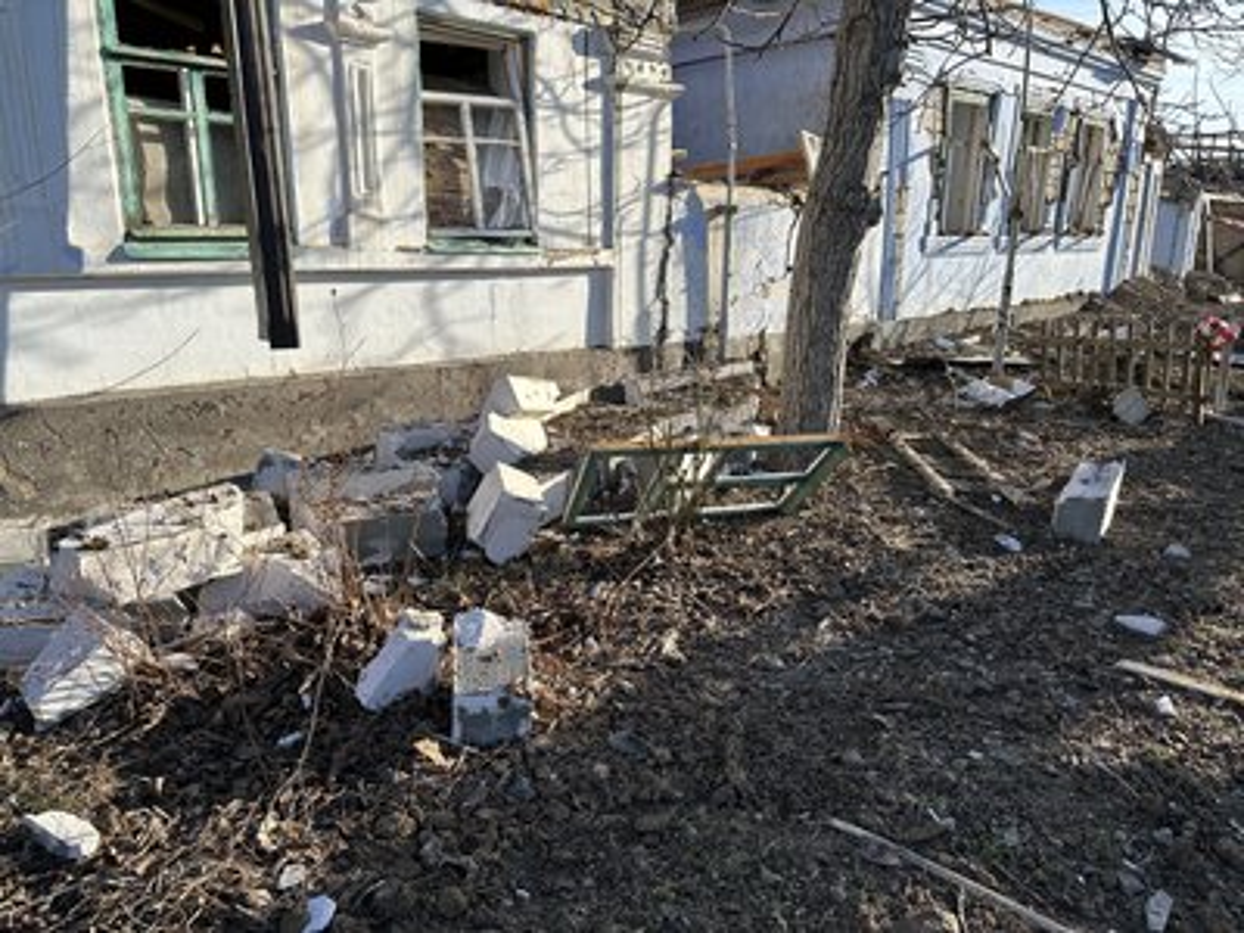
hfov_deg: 71.6
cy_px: 466
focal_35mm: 24
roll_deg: +0.1
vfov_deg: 56.8
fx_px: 862
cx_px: 622
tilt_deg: -14.6
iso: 80
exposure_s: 1/2028
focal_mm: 6.86
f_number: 1.78
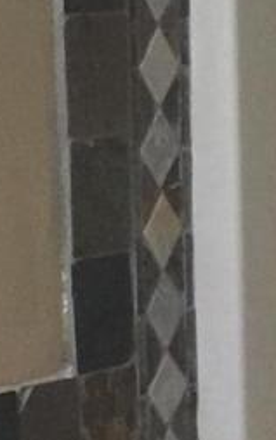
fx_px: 2909
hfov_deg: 5.4
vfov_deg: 8.4
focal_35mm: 242
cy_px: 771
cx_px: 276
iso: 100
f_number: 2.2
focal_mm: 4.15
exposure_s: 1/15
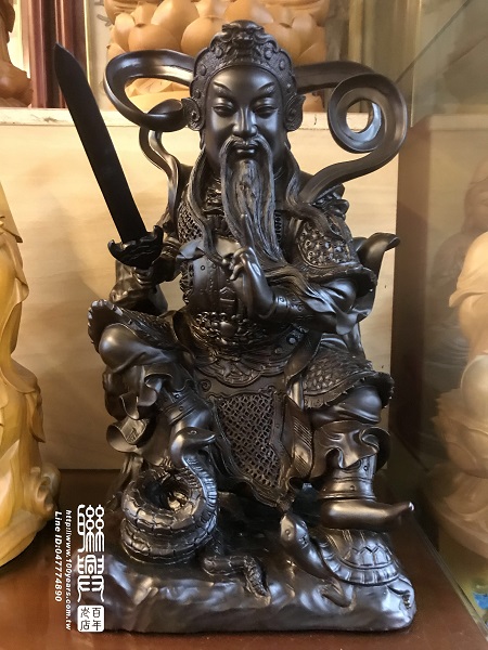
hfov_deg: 49.7
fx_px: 526
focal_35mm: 28
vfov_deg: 63.4
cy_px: 325
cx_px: 244
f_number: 1.8
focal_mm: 3.99
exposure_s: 1/4
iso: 125
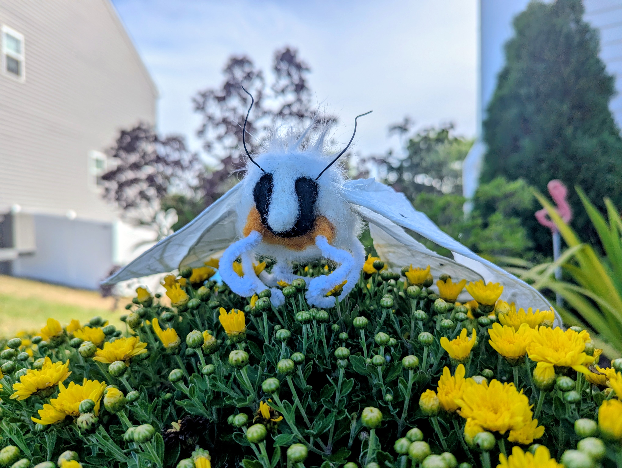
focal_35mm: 24
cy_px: 234
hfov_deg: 71.5
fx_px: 432
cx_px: 311
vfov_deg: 56.9
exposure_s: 1/2632
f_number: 1.85
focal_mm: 6.81
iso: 49
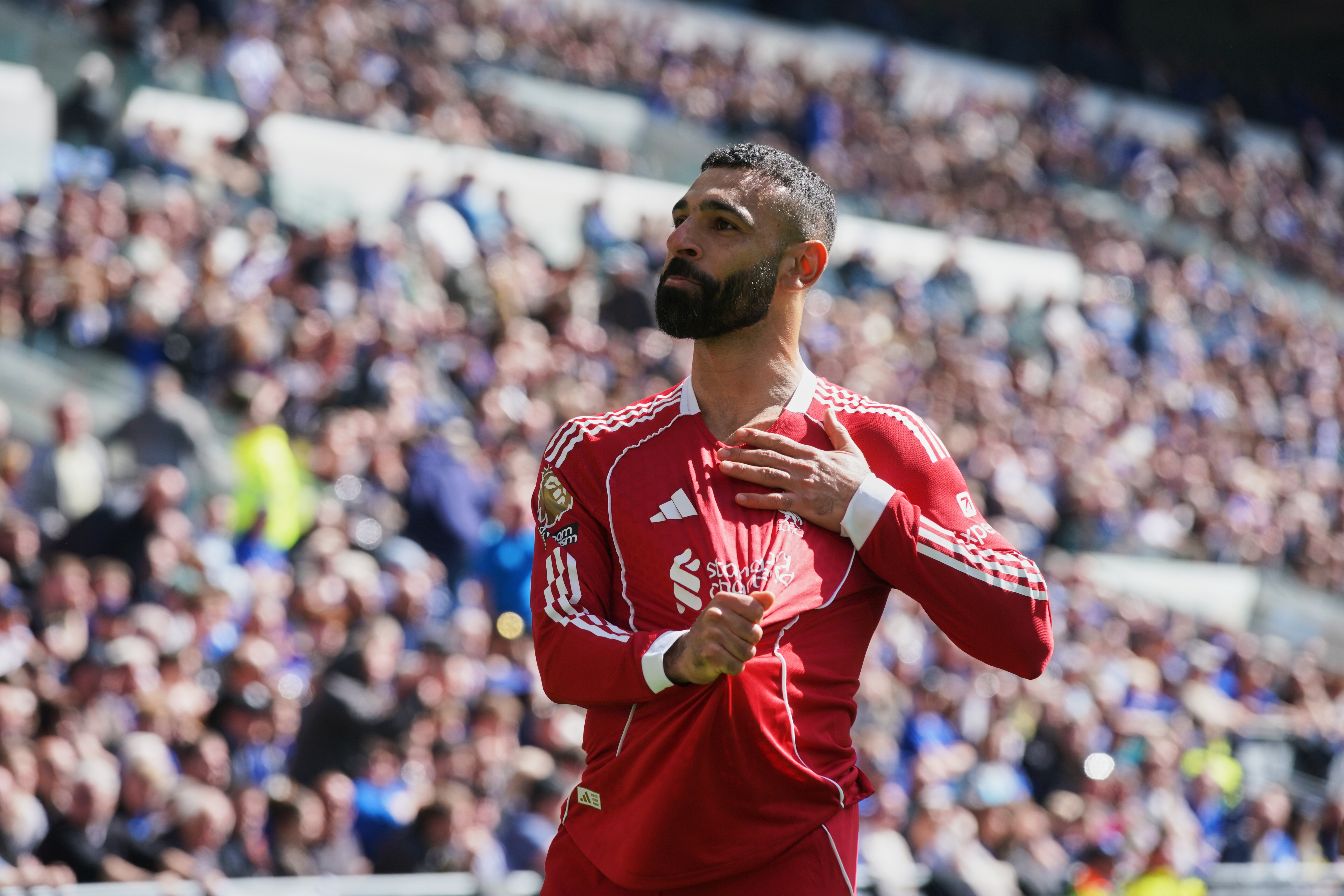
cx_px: 672
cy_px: 448
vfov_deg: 8.2
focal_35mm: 168
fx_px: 6272
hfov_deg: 12.2
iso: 400
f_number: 4.5
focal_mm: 168
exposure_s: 1/1600
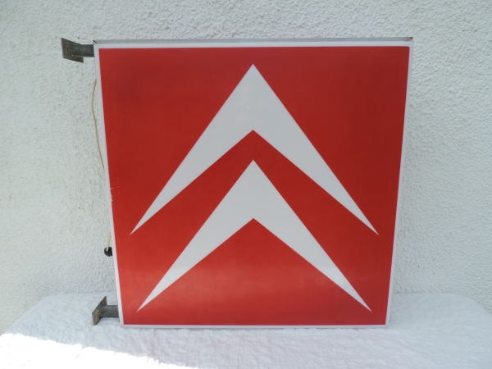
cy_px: 184
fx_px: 341
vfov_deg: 56.8
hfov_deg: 71.6
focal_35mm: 24
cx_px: 246
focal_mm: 4.3
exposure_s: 1/640
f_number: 3
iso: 80
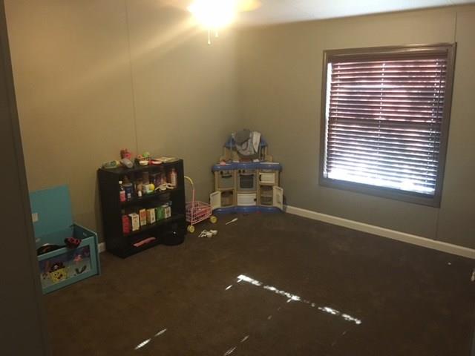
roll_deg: -0.5
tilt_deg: -14.7
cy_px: 178
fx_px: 398
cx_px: 238
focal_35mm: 29
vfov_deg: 48.2
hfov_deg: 61.7
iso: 50
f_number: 2.2
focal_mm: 4.15
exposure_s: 1/4
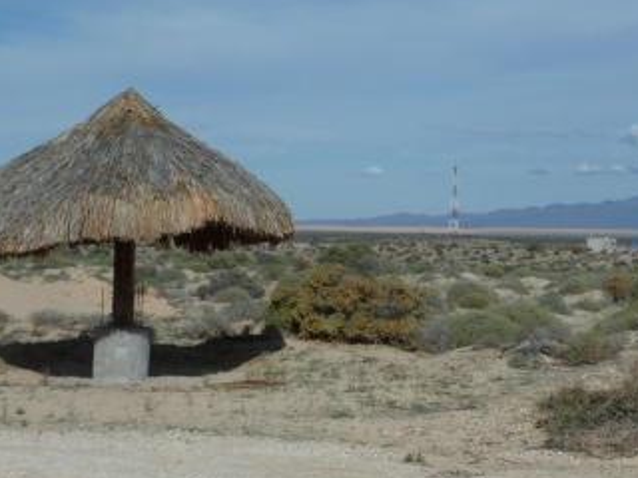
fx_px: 1474
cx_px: 504
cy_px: 233
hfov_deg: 24.1
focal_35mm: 80
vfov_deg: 18.4
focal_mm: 6.5
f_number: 5.6
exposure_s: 1/1000
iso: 80
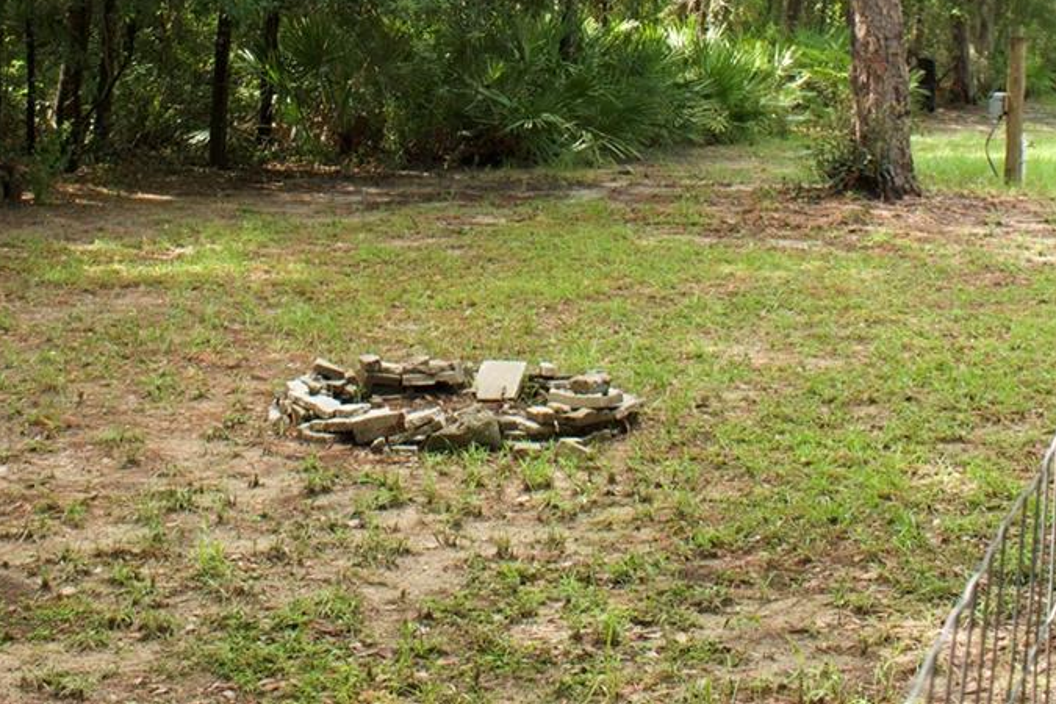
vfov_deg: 20.0
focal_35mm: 64
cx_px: 435
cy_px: -128
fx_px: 1877
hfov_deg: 31.4
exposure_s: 1/125
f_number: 8
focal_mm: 18
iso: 400
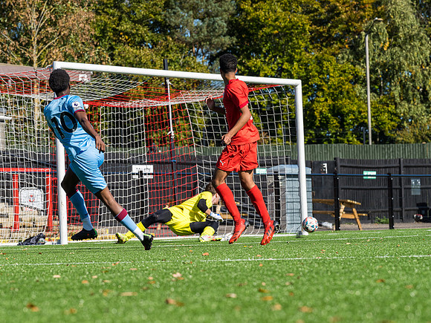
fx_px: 2636
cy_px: 157
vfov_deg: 7.0
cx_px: 197
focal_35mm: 212
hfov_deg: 9.3
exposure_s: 1/2000
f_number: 6.3
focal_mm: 135
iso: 400
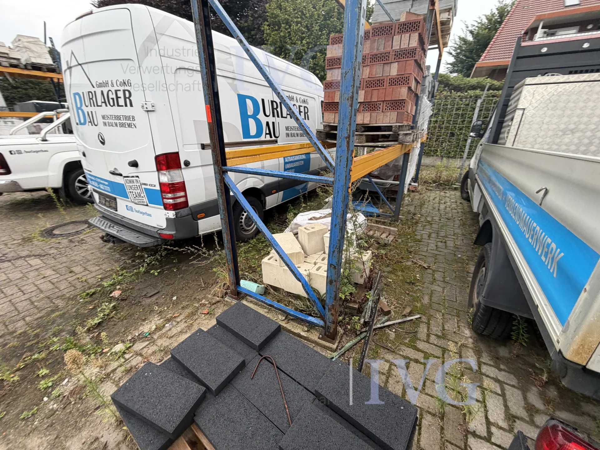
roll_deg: +1.2
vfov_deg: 85.7
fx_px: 243
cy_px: 225
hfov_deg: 102.1
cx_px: 300
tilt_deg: -27.6
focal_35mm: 14
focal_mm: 2.22
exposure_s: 1/171
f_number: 2.2
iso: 50
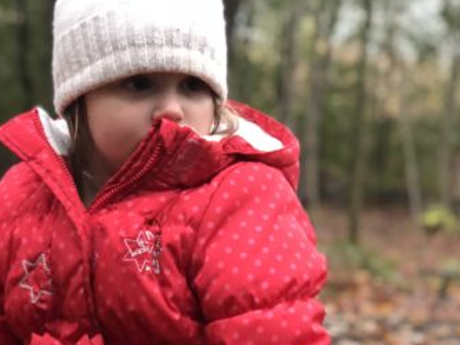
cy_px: 251
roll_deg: -1.2
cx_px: 163
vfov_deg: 12.3
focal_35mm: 120
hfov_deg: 16.4
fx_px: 1595
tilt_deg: -11.8
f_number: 2.4
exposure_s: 1/60
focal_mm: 6
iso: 100
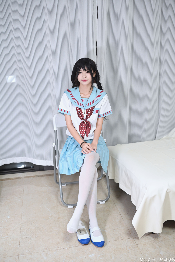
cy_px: 131
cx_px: 88
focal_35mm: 35
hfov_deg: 37.9
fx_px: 255
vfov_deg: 54.4
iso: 1400
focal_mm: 35
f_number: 2.8
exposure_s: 1/100
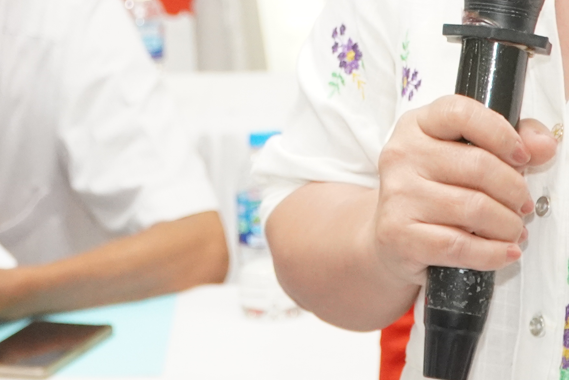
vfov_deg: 8.0
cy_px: -143
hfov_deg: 12.1
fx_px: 2682
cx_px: 235
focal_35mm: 170
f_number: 4
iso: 2000
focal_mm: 33
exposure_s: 1/125
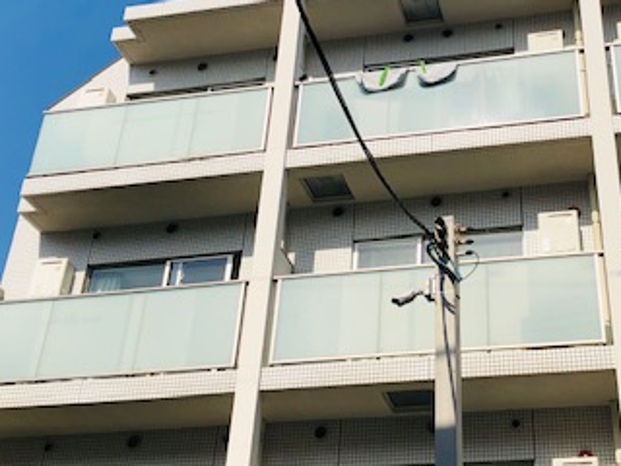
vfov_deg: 26.0
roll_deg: -0.7
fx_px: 1005
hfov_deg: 34.0
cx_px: 415
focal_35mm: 56
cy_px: 159
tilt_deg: +34.2
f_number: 1.8
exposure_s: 1/4000
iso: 25
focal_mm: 3.99
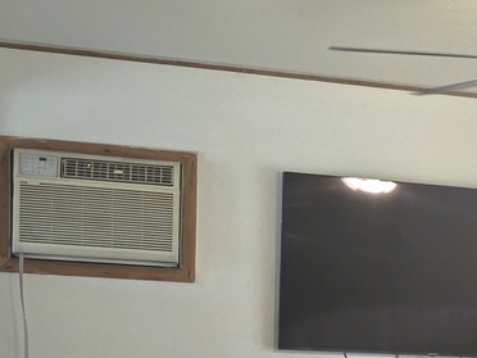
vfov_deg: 16.1
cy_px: 400
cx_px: 631
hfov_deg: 20.1
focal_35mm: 89
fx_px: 1226
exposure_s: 1/60
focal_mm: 6.3
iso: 100
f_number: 1.7
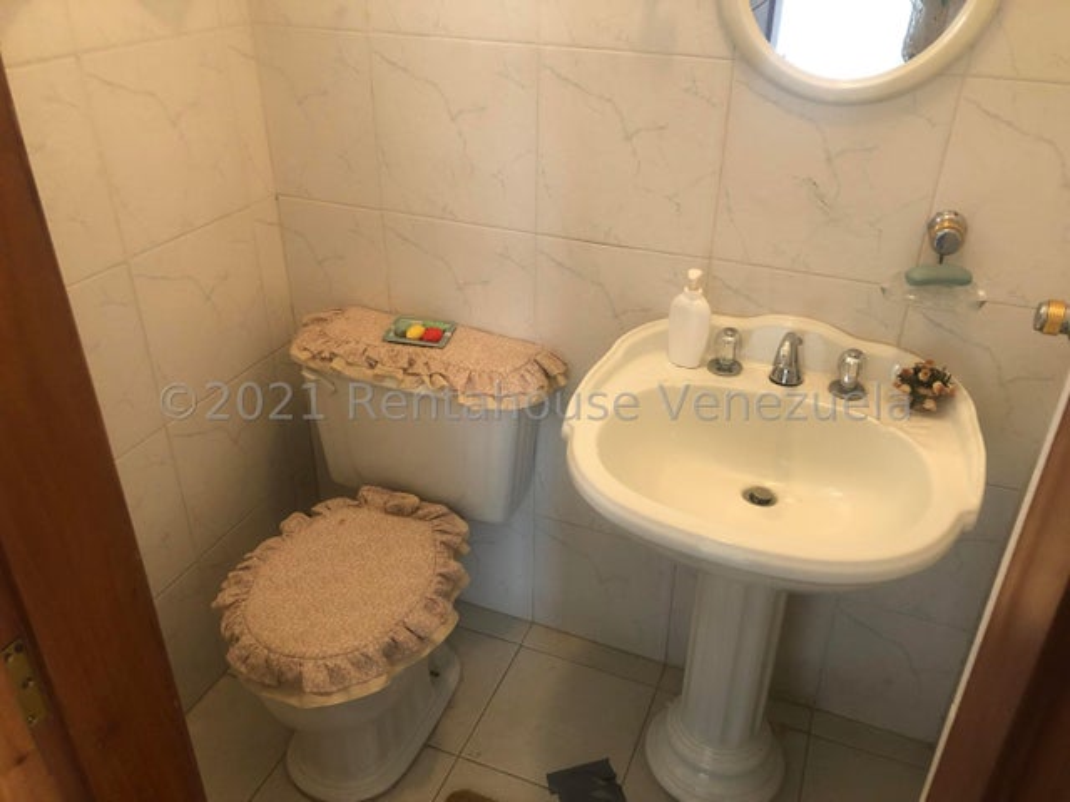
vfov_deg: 49.7
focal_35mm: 28
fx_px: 865
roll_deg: -0.6
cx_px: 535
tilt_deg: -29.8
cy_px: 401
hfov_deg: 63.4
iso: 80
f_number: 1.8
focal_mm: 3.99
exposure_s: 1/15
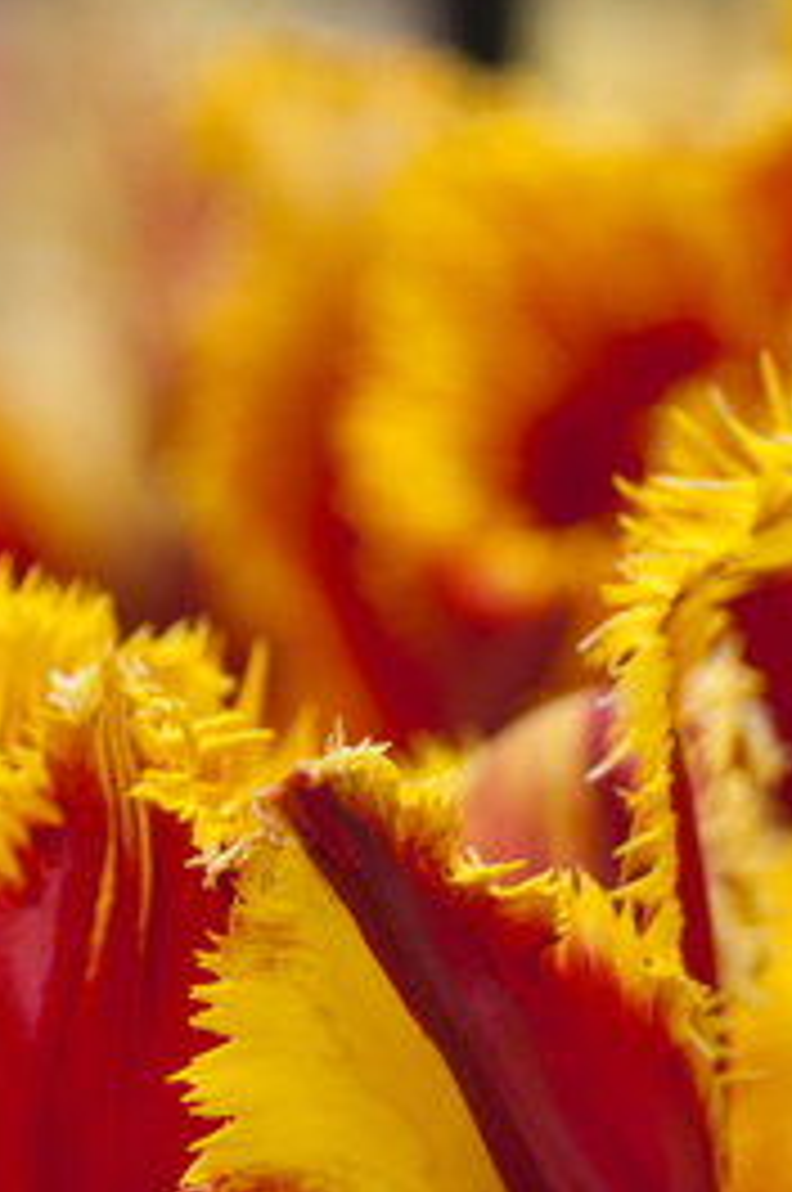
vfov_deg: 4.1
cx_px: 212
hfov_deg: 2.8
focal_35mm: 498
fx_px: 16476
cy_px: 1102
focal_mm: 160
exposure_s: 1/200
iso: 400
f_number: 5.6
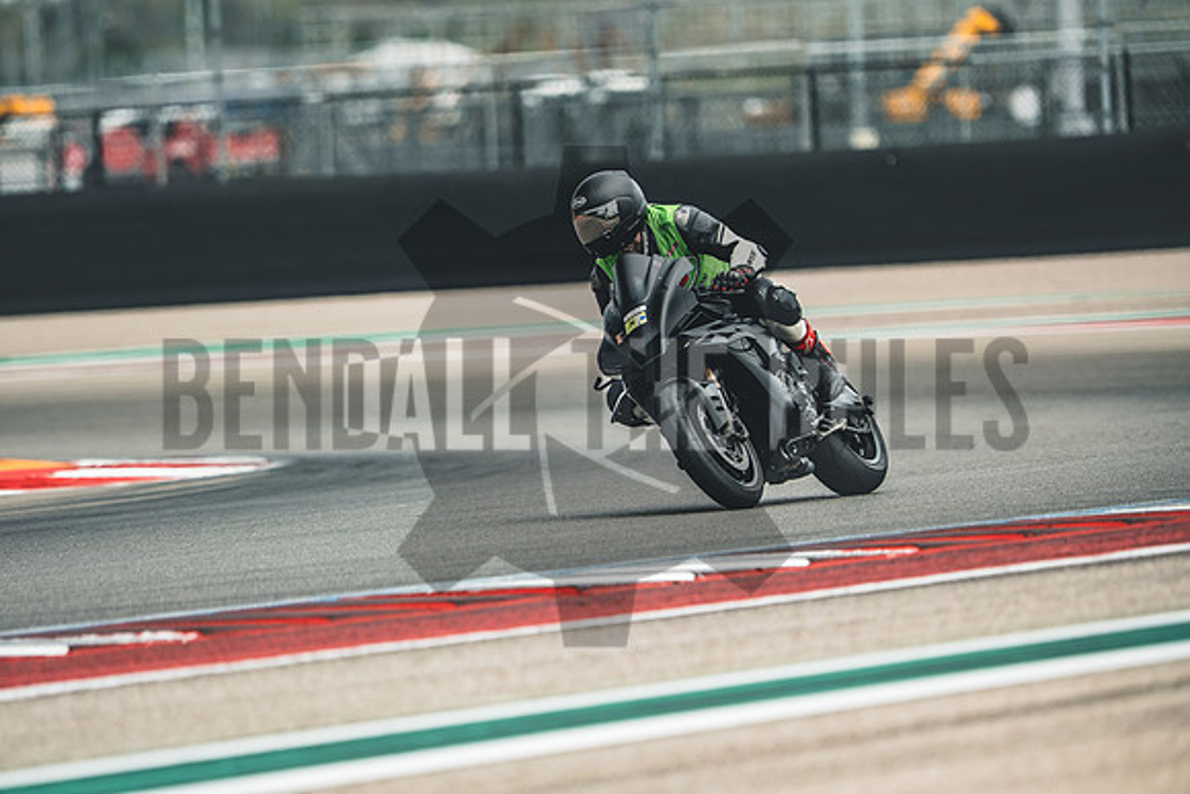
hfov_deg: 4.9
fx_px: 13886
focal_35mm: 420
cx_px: 595
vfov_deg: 3.3
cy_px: 397
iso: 320
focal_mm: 280
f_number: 2.8
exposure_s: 1/1250
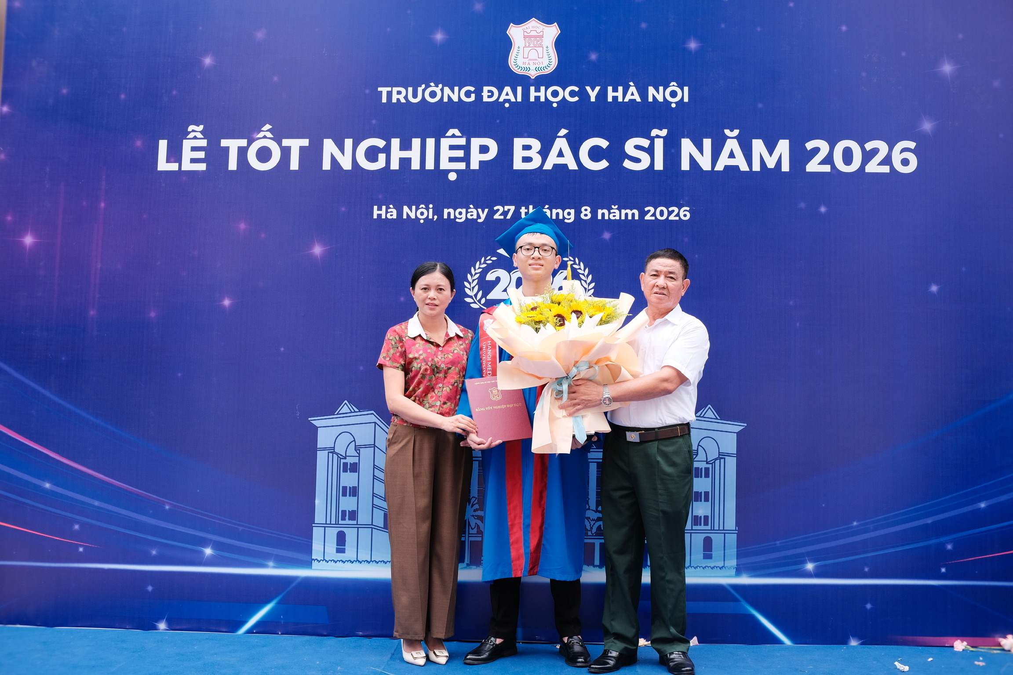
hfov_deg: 50.7
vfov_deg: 35.1
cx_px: 506
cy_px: 338
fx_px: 1069
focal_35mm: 38
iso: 320
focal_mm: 25
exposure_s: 1/180
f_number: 4
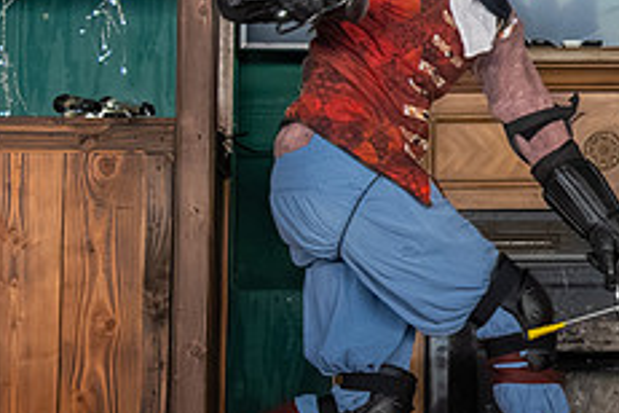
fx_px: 3232
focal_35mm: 188
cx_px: 795
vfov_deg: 7.3
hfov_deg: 10.7
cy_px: 55
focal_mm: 38
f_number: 5.6
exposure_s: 1/320
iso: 8000
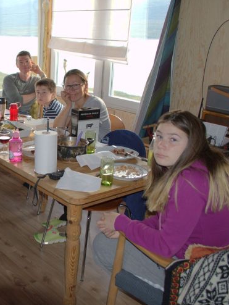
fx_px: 370
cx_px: 7
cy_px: 143
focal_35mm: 42
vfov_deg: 44.7
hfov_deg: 32.1
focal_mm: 18
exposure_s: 1/60
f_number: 3.5
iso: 450
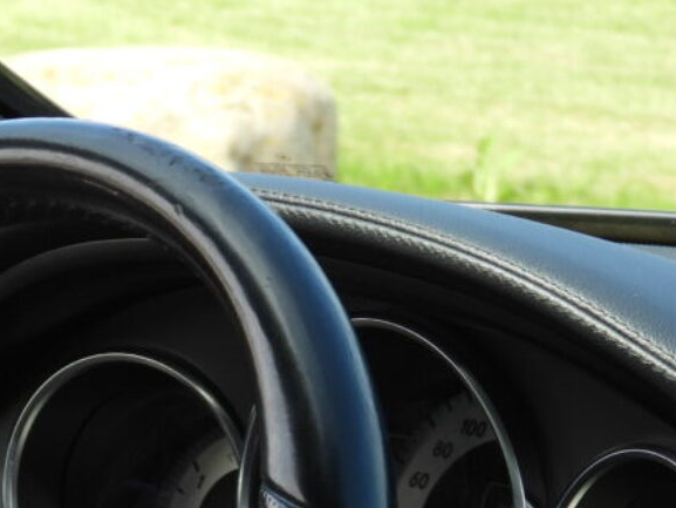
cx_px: -59
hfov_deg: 8.3
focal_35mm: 236
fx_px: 4610
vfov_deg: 6.2
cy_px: 700
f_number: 3.5
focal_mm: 15.3
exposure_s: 1/200
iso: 100
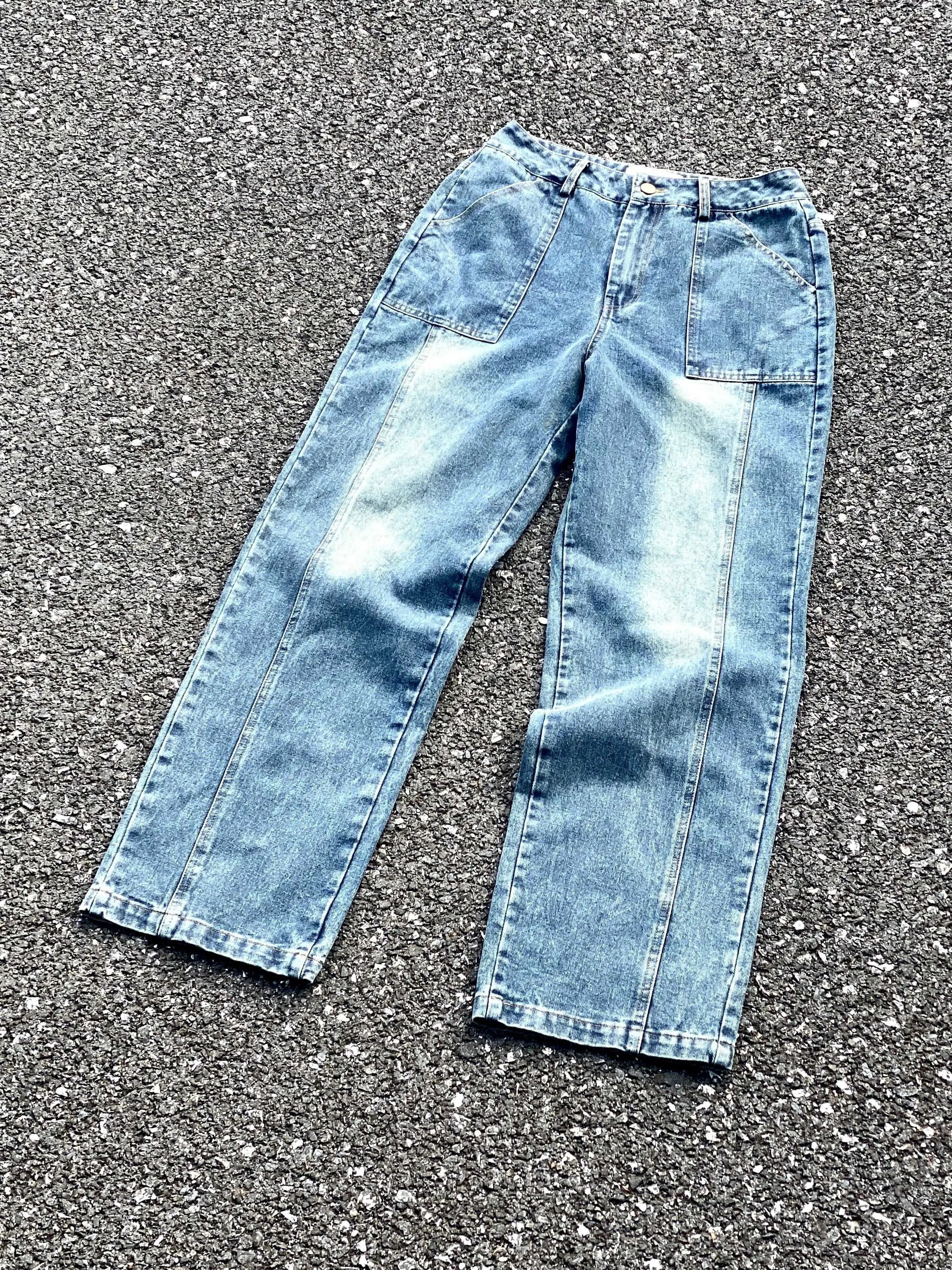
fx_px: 1907
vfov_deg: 36.8
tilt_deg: -55.4
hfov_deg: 28.0
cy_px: 635
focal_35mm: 52
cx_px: 476
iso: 20
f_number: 2
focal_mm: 6
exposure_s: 1/125
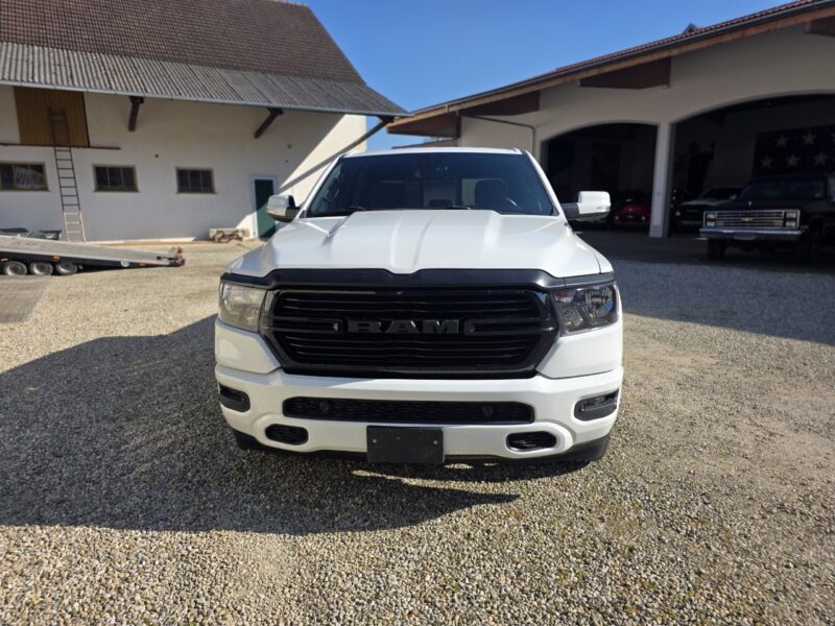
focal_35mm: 23
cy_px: 313
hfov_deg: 73.9
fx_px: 555
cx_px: 418
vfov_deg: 58.9
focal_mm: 6.25
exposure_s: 1/4889
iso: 80
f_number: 1.7
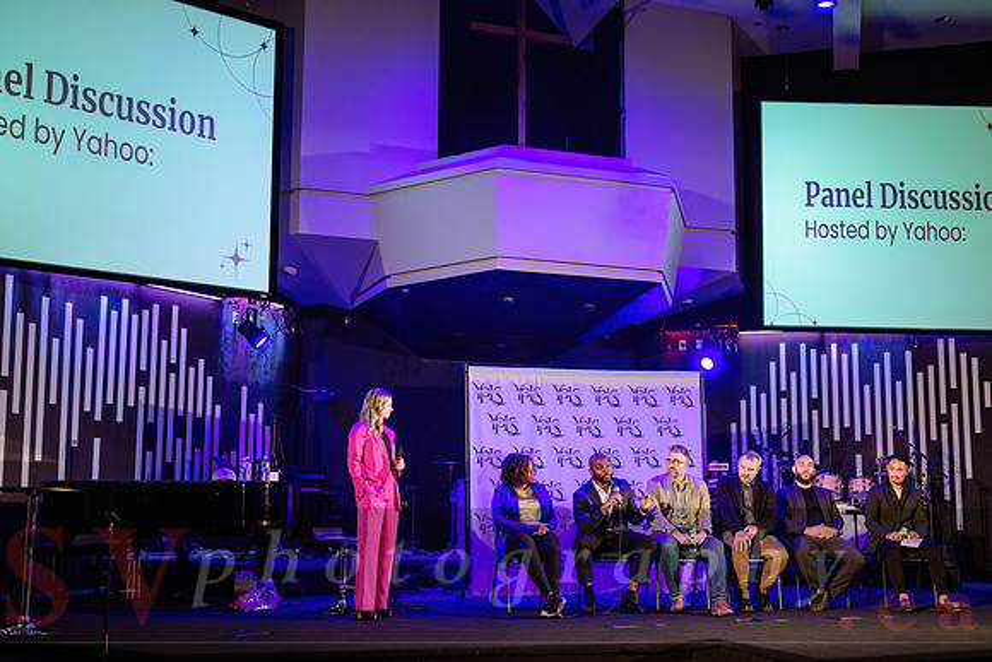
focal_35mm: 41
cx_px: 517
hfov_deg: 47.4
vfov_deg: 32.6
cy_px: 367
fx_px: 1130
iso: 1600
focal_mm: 35
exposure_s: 1/125
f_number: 4
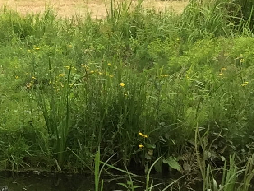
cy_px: -130
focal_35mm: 168
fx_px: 1234
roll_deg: +0.2
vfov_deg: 8.6
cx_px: -347
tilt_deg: +1.3
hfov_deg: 10.3
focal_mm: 4.15
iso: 32
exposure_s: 1/408
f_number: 2.2
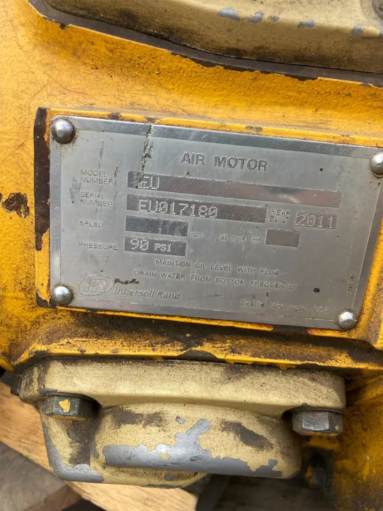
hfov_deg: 49.8
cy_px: 256
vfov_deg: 63.4
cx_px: 192
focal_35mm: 28
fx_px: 413
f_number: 1.8
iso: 20
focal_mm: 3.99
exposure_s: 1/160
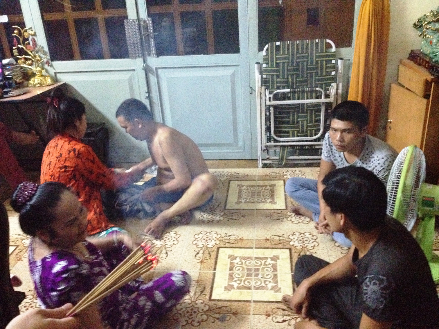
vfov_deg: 40.7
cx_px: 220
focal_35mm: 35
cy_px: 164
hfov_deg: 52.6
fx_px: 444
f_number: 2.4
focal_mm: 4.28
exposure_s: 1/15
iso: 800
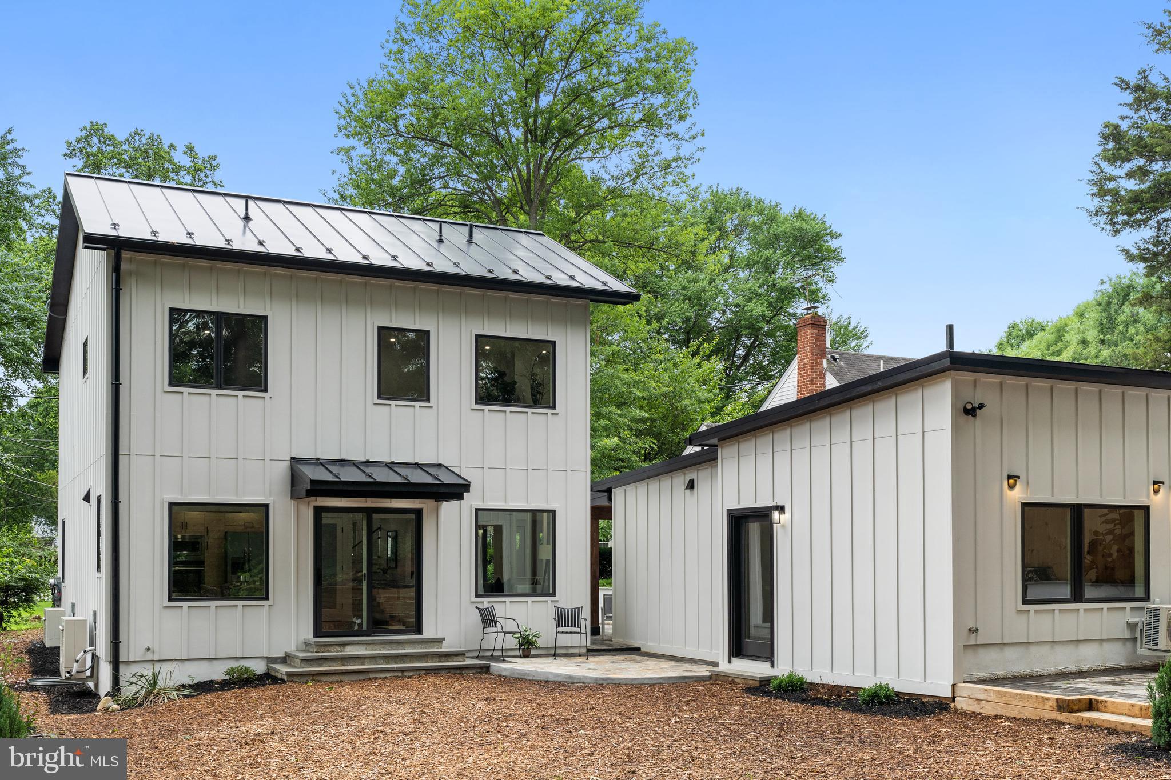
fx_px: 1171
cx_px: 586
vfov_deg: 36.9
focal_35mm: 36
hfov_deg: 53.1
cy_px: 390
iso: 100
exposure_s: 1/125
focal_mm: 24
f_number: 5
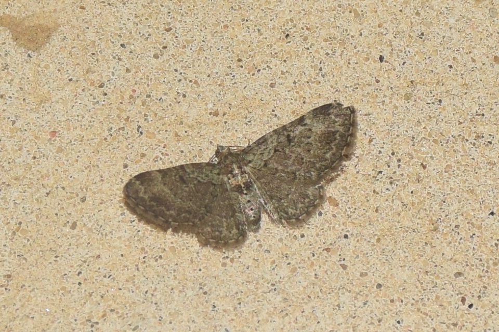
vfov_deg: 10.8
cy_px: 166
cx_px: 250
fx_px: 1767
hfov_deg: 16.1
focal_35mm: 128
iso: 100
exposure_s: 1/60
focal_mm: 85
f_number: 8
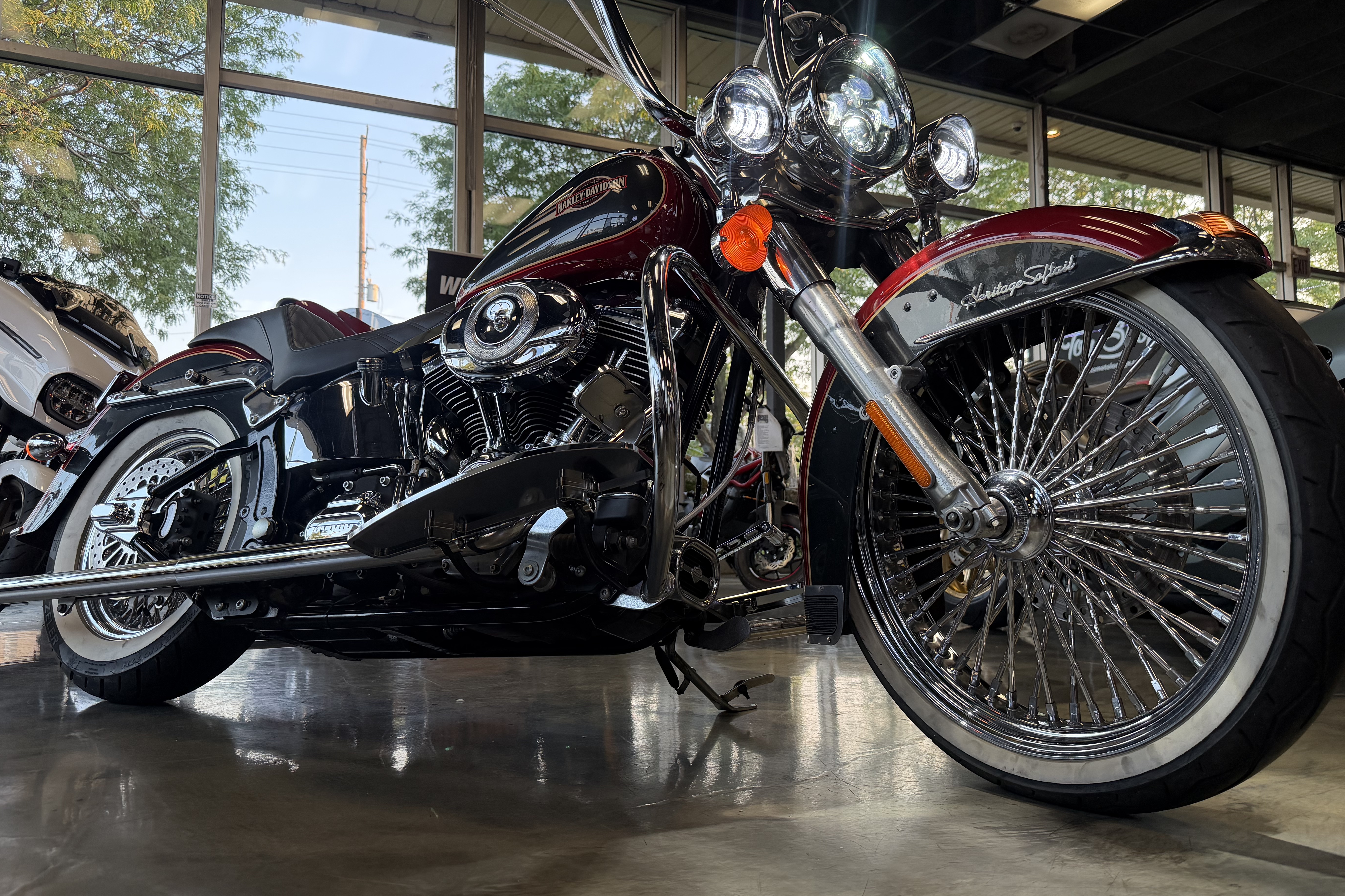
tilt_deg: +6.2
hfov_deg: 69.4
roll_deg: +0.7
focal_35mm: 26
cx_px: 649
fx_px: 971
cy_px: 432
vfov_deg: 49.5
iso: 200
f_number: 1.78
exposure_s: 1/155
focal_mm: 6.76
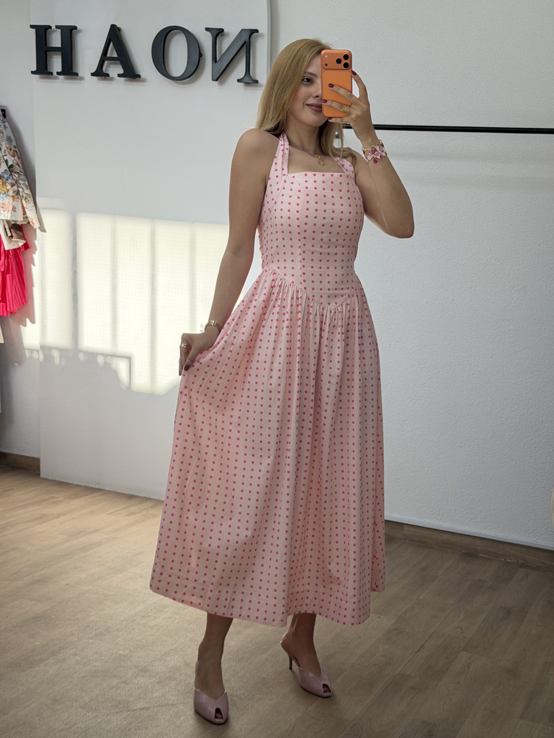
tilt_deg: -27.4
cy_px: 369
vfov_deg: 39.7
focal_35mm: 48
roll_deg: -2.3
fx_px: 1024
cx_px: 277
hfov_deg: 30.3
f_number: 1.78
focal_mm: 6.76
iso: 80
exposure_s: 1/398
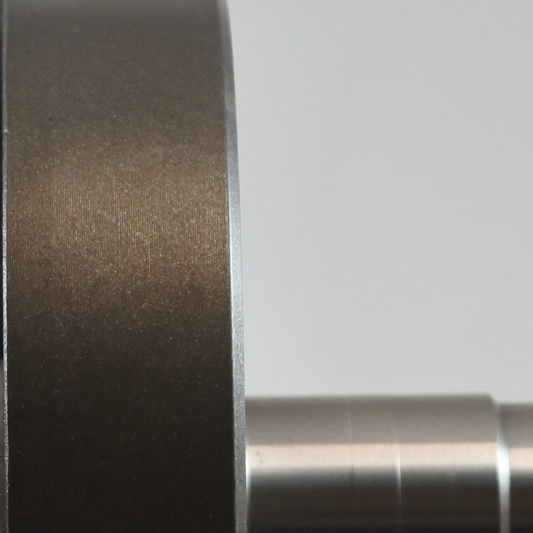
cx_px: -11
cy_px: 493
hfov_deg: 7.6
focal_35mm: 229
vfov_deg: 7.6
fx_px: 3989
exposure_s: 1/125
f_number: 5
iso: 560
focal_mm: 23.1
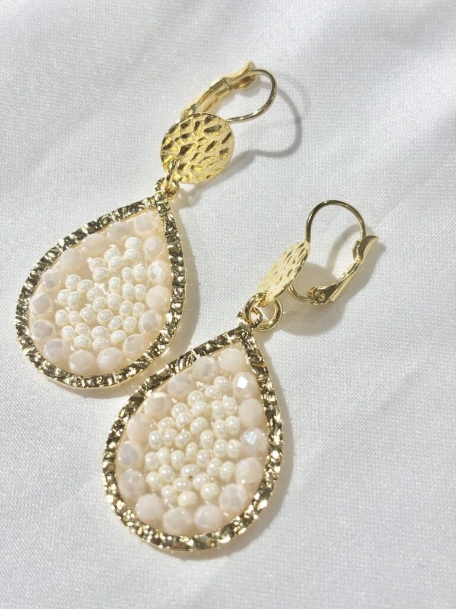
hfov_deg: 28.0
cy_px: 304
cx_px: 228
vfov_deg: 36.8
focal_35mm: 52
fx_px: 913
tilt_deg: -62.0
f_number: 1.6
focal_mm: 5.96
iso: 32
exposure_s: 1/262
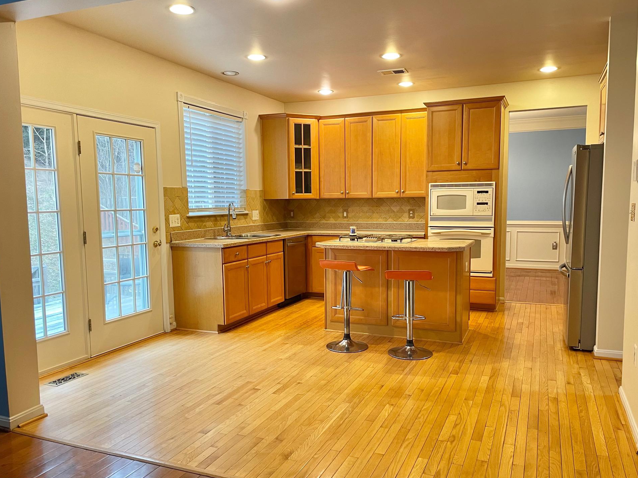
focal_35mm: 28
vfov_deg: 49.7
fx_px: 516
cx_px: 324
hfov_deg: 63.4
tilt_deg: -6.1
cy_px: 249
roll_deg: -0.1
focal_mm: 4.2
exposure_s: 1/60
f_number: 1.6
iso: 100
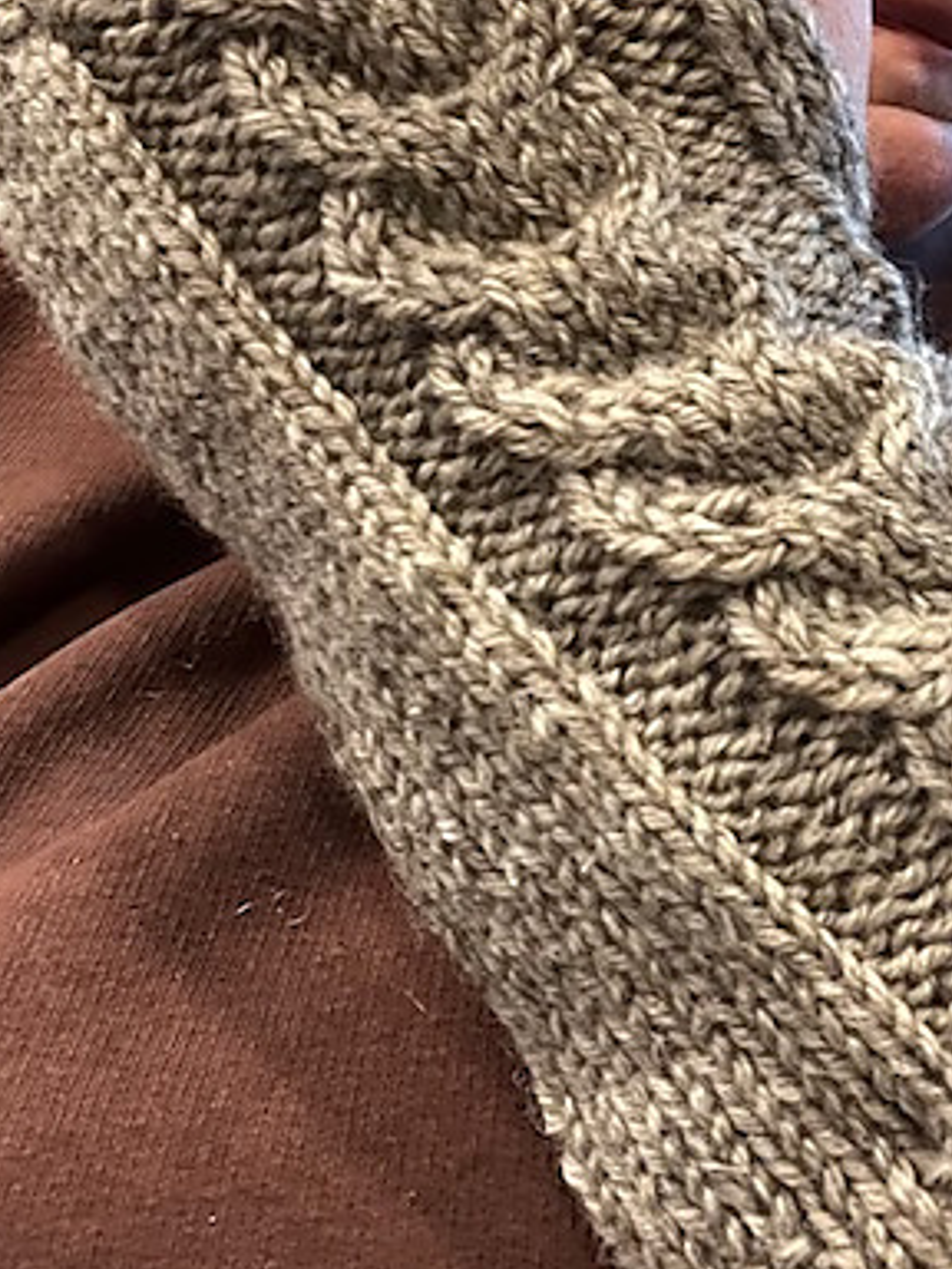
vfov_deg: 37.9
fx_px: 1833
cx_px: 694
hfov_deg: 28.7
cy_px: 469
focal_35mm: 50
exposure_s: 1/19
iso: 500
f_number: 2.2
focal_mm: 2.71
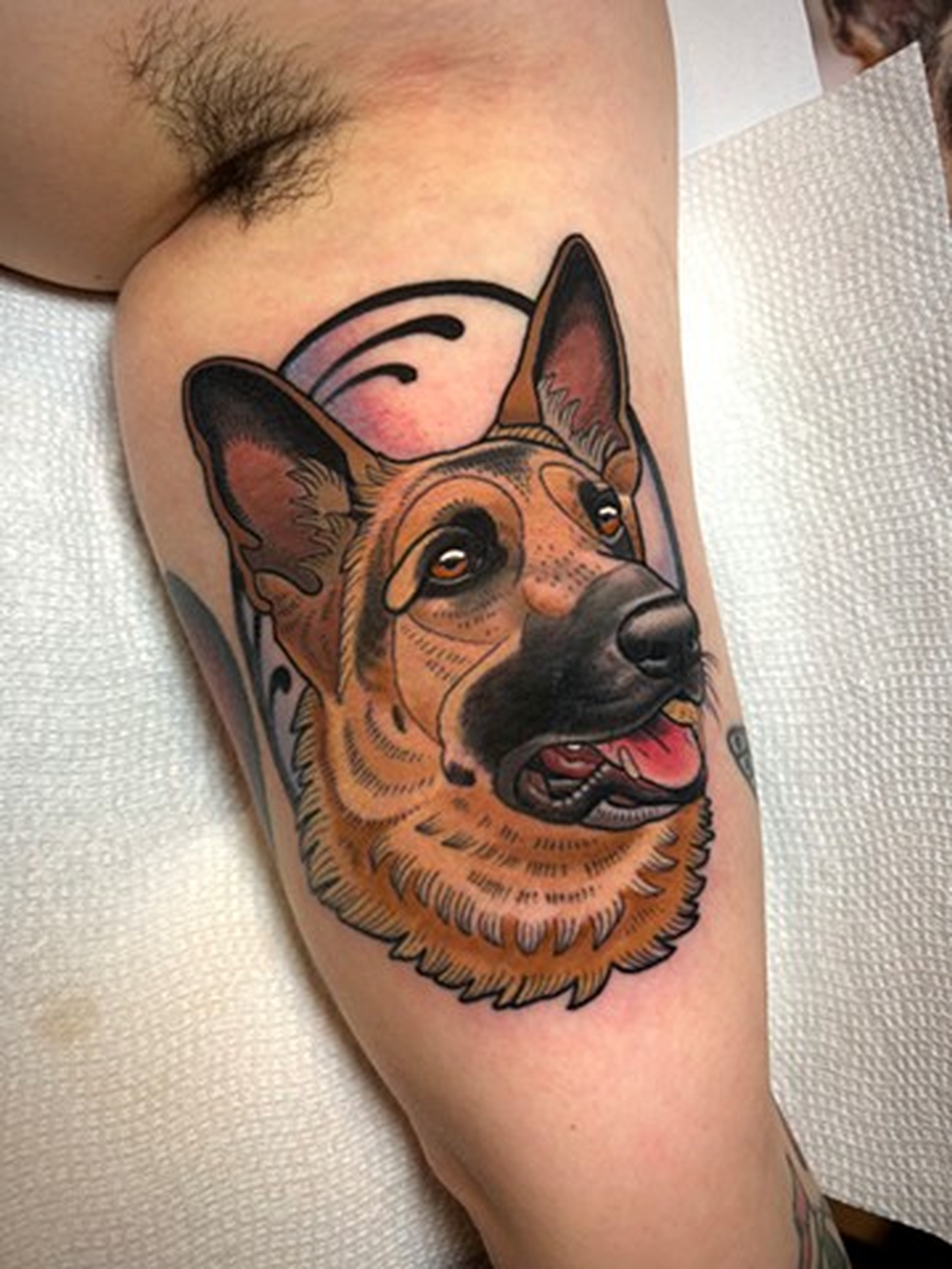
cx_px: 476
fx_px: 953
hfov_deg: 53.1
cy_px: 634
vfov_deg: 67.3
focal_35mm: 26
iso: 100
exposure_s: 1/60
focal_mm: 5.7
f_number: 1.5
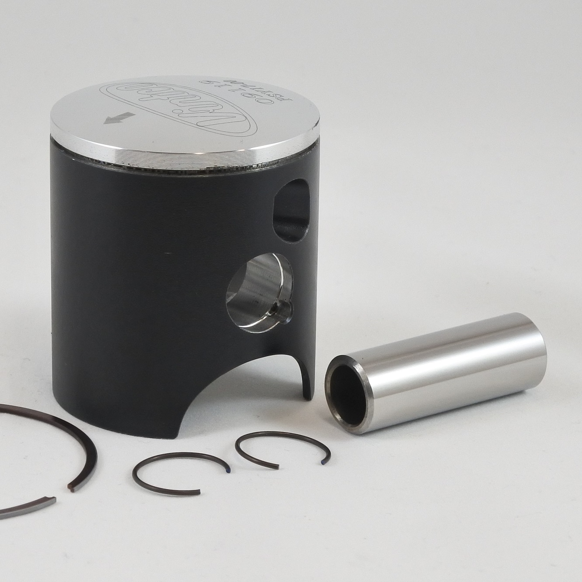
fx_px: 1389
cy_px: 292
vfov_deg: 23.7
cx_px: 179
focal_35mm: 73
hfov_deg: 23.5
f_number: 4.8
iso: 400
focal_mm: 21.4
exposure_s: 1/125
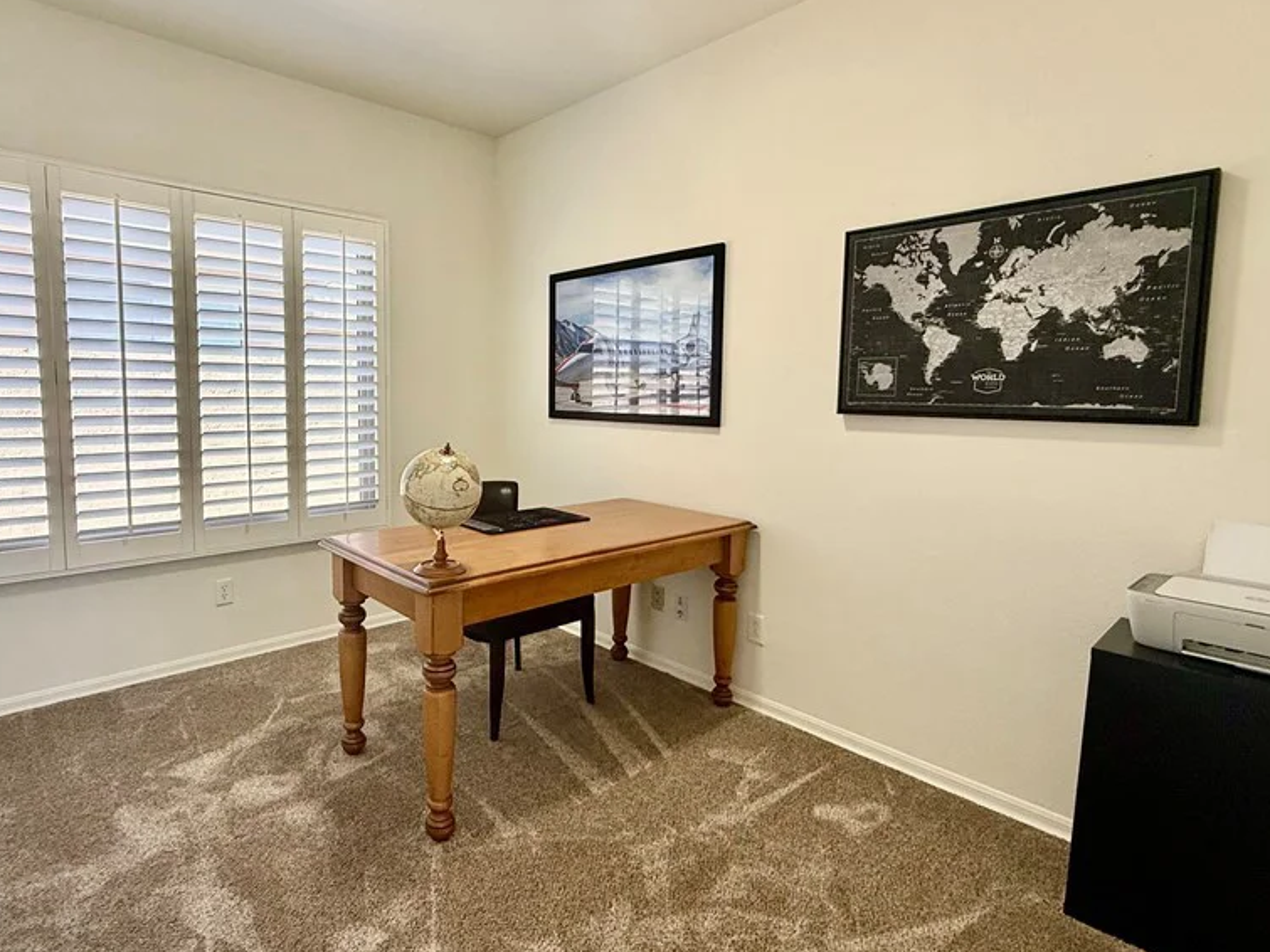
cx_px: 553
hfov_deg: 84.2
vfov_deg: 68.6
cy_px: 449
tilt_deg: -4.7
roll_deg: -1.3
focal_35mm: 19
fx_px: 697
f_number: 2.2
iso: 160
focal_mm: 2.22
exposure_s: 1/99
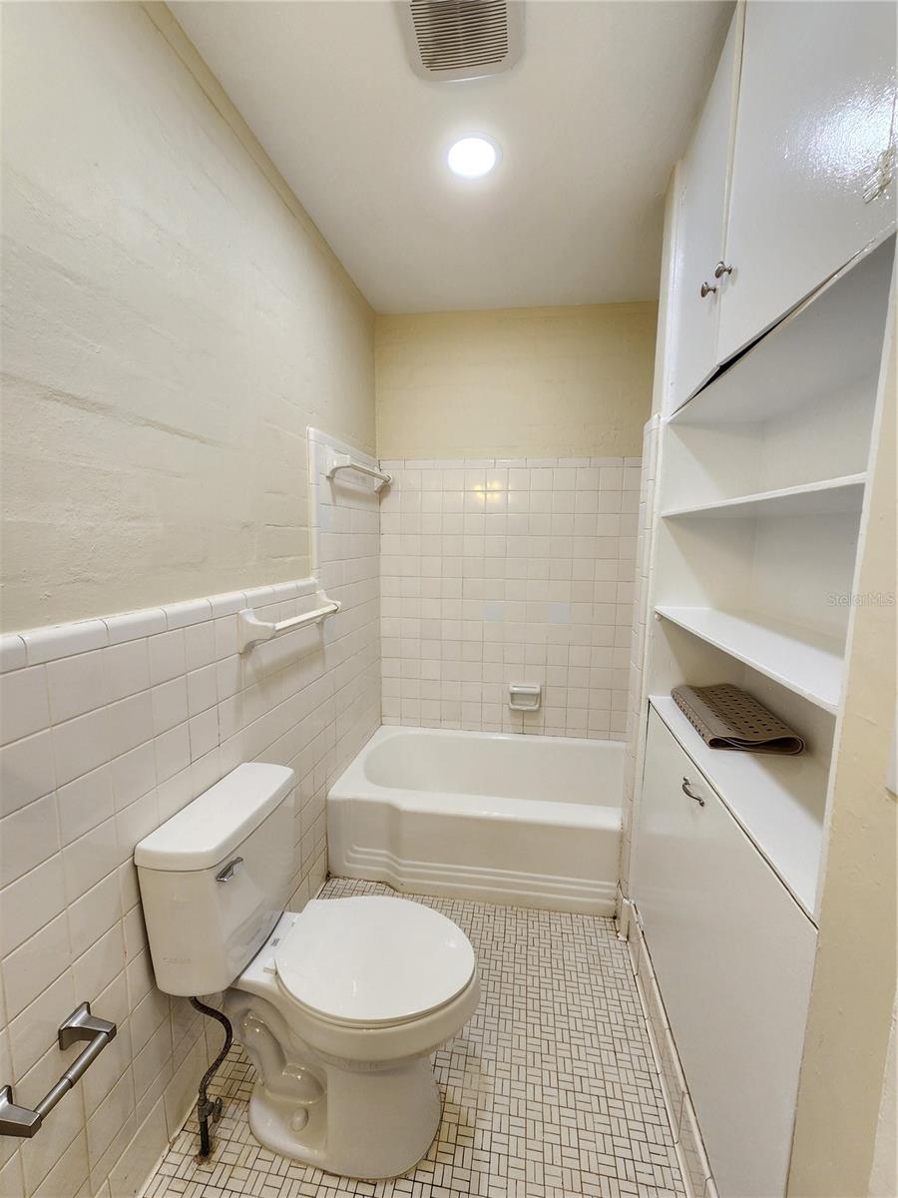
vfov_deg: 106.2
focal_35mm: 13
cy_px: 599
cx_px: 449
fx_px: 450
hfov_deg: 89.9
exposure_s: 1/60
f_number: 2.2
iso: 100
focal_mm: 2.2
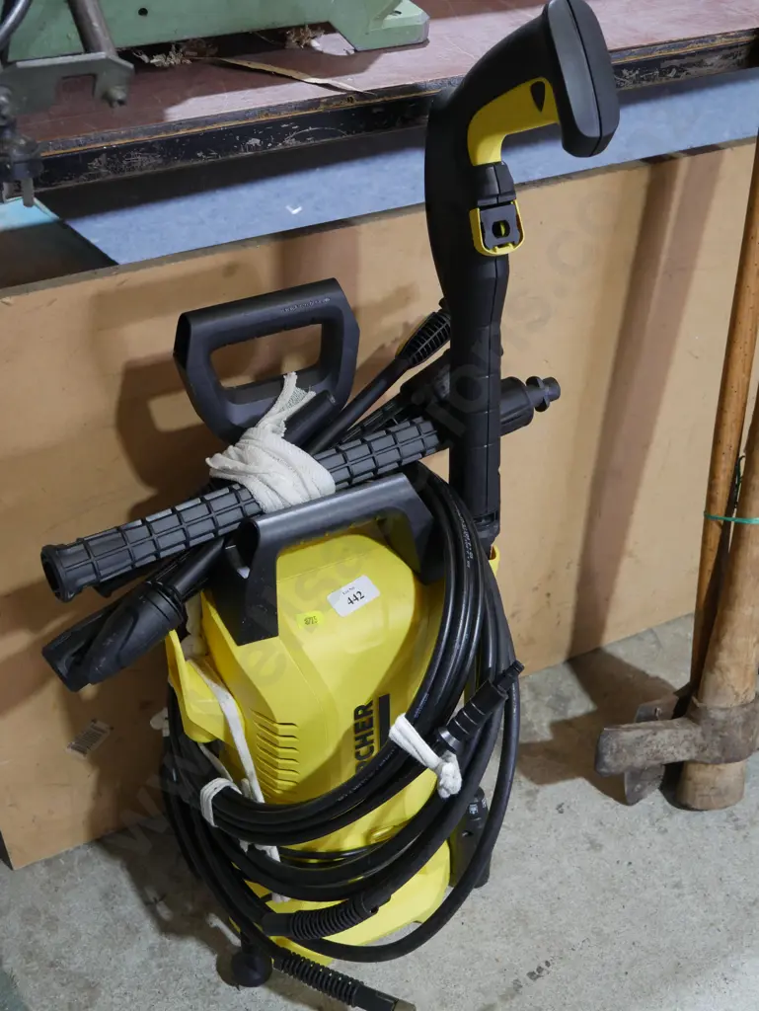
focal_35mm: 40
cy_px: 506
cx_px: 380
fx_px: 1168
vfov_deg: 46.8
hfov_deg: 36.0
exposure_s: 1/60
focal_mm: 20
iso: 800
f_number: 4.4
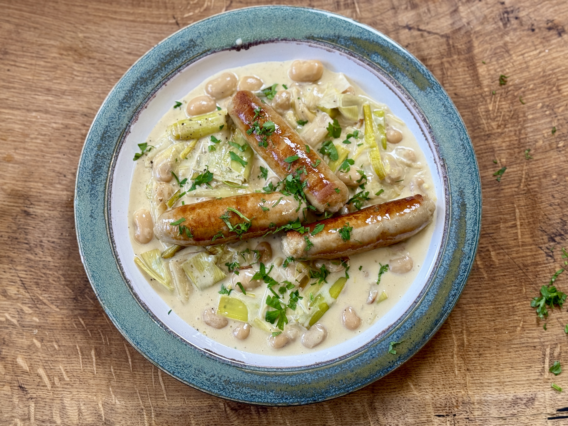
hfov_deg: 39.7
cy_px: 213
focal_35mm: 48
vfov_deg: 30.3
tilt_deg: -80.7
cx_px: 284
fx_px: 788
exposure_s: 1/100
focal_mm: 6.76
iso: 50
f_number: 1.78
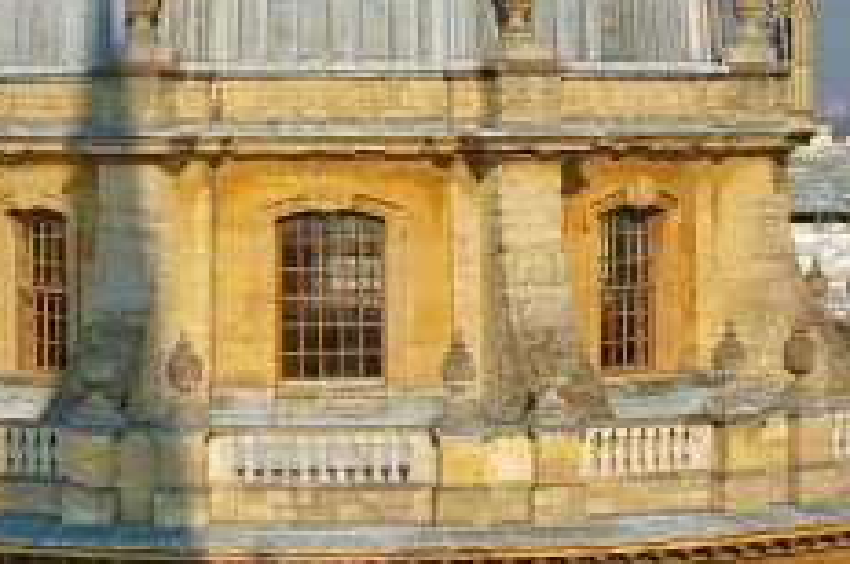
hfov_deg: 18.4
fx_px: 2617
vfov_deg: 12.2
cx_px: 333
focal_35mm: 111
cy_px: 2
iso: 200
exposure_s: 1/500
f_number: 8
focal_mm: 28
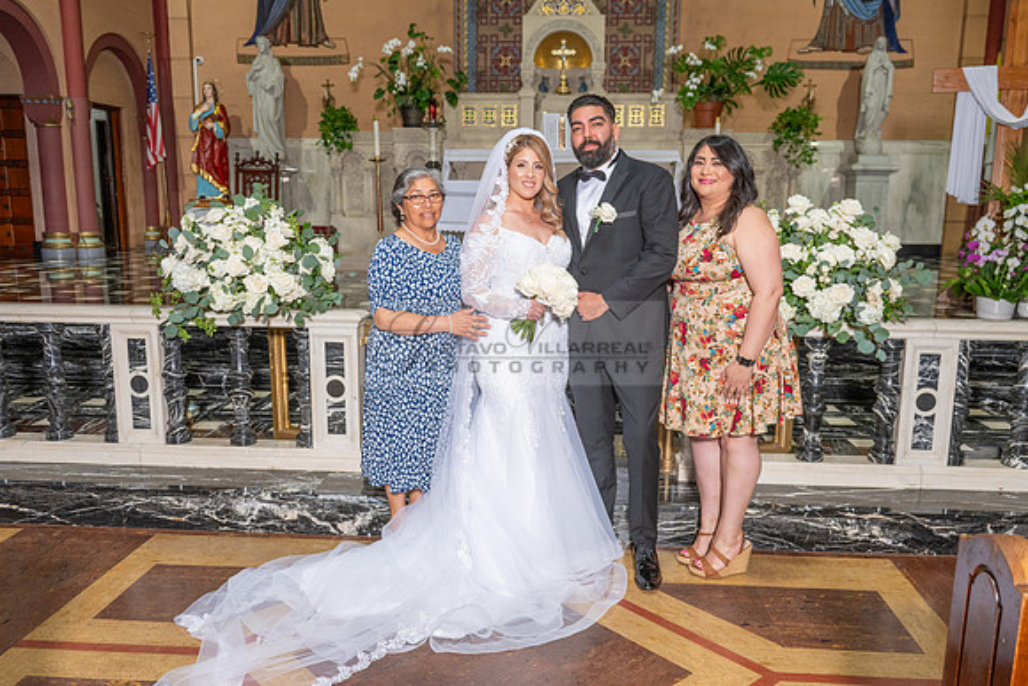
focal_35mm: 29
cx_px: 516
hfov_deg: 63.1
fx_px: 837
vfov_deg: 44.6
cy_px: 349
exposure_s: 1/200
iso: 800
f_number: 4
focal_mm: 27
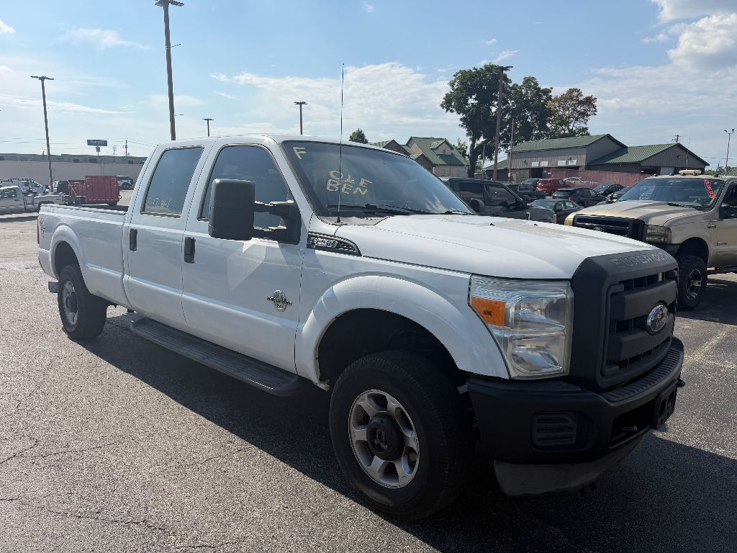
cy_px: 276
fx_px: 511
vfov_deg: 56.8
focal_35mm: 24
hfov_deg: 71.6
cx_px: 368
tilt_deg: -10.9
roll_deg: +0.2
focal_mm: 6.76
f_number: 1.78
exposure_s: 1/7353
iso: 80
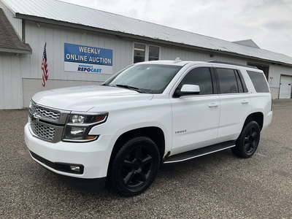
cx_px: 146
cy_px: 110
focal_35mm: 29
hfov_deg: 61.7
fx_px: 245
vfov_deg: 48.2
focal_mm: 3
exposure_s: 1/759
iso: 25
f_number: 1.8
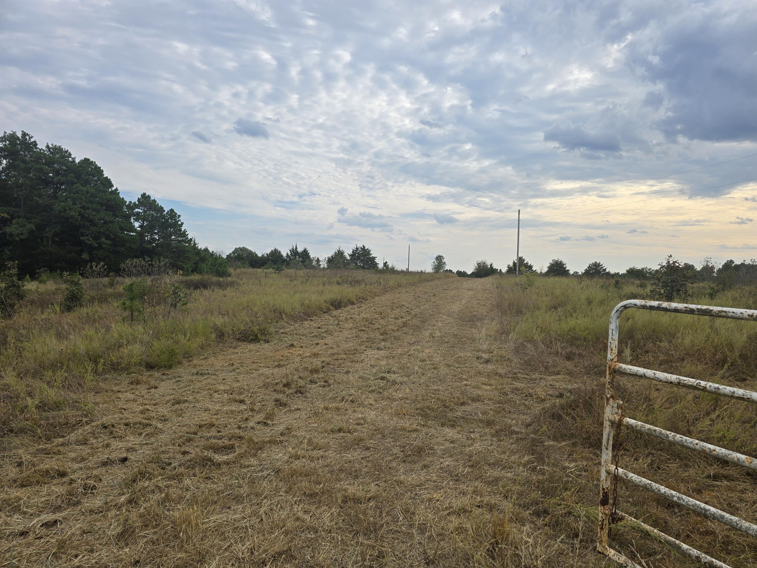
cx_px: 378
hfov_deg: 73.9
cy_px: 284
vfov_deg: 58.9
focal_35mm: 23
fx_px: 503
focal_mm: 6.3
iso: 12
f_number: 1.7
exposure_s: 1/611
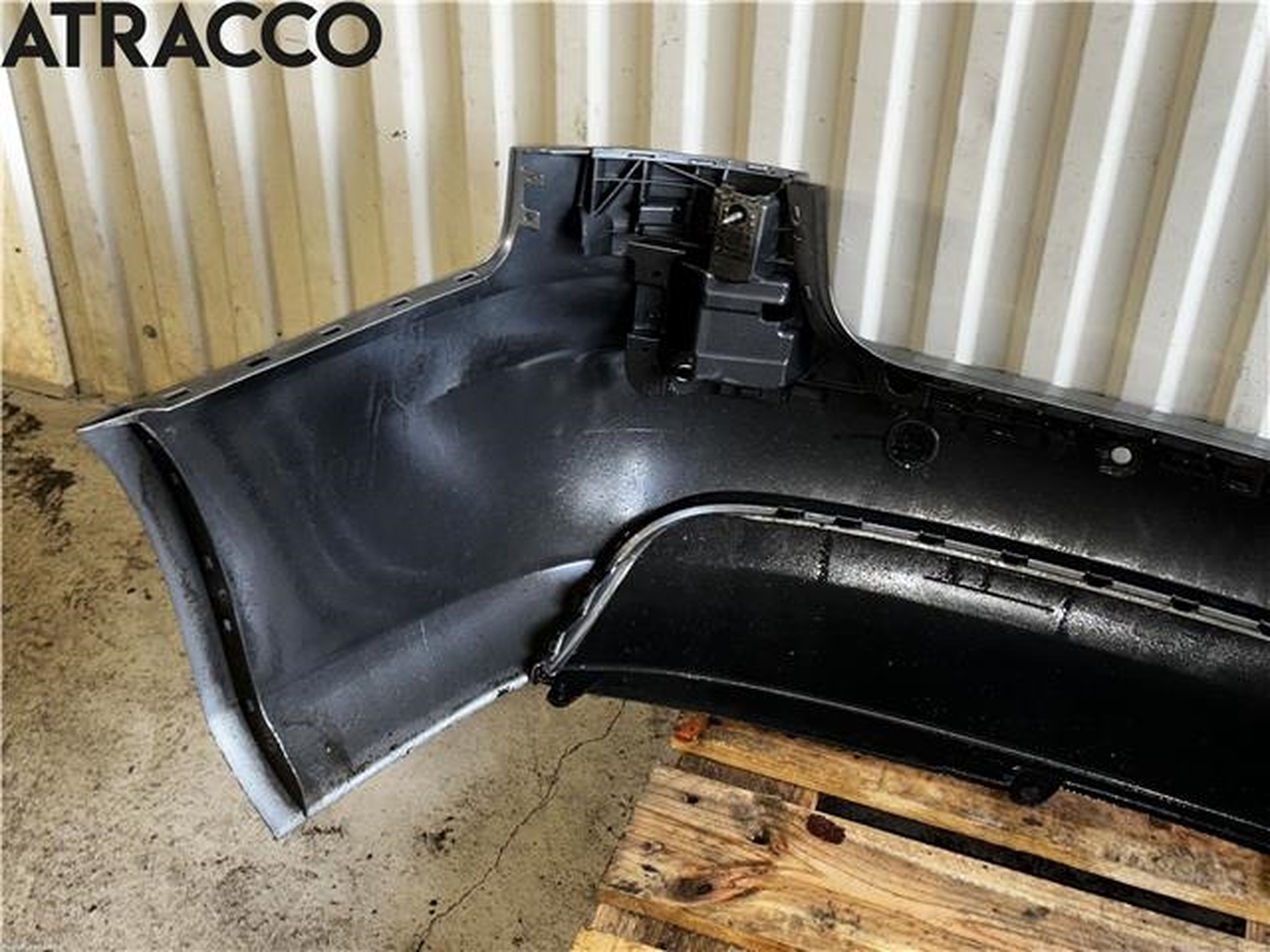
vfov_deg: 30.3
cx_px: 635
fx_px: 1761
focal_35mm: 48
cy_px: 476
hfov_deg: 39.7
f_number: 1.78
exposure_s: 1/22
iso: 64
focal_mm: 6.86
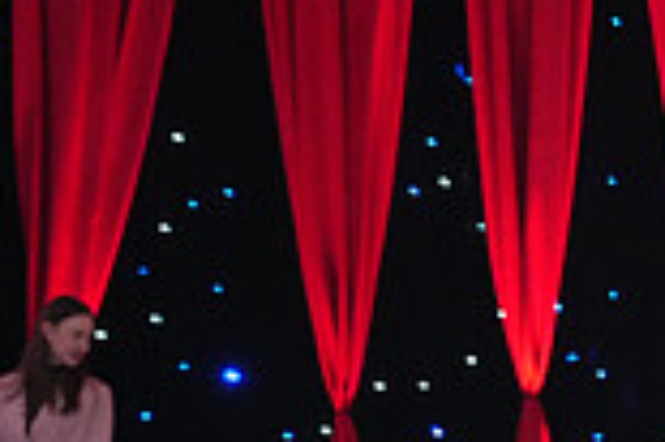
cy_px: 603
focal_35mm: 240
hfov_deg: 8.3
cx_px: 1098
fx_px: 4429
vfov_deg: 5.7
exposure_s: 1/400
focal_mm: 64
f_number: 4.5
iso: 8000
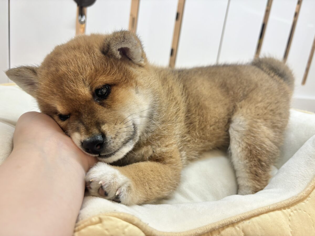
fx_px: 237
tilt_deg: -15.8
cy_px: 118
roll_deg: -8.8
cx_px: 158
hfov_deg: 67.3
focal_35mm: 26
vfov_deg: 53.1
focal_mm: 5.96
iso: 80
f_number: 1.6
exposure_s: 1/100
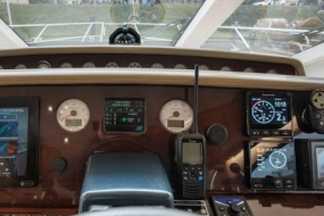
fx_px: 243
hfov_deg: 66.1
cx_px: 116
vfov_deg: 47.9
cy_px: 97
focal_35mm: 27
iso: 1250
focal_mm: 14
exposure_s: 1/160
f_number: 6.3
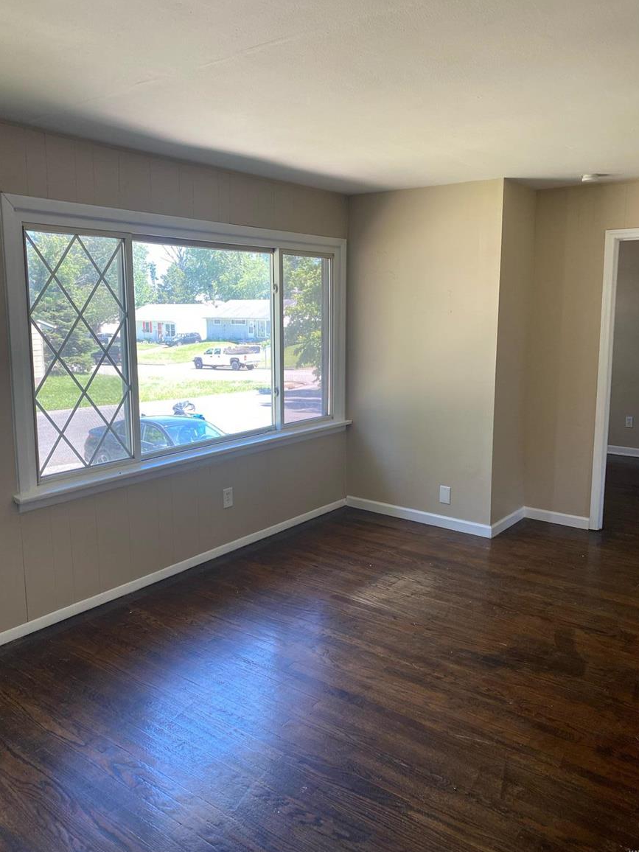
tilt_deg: -8.2
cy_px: 416
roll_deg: +1.0
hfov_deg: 51.4
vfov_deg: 65.3
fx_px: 665
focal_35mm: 27
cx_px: 319
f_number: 1.8
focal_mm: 4.25
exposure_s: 1/121
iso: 64
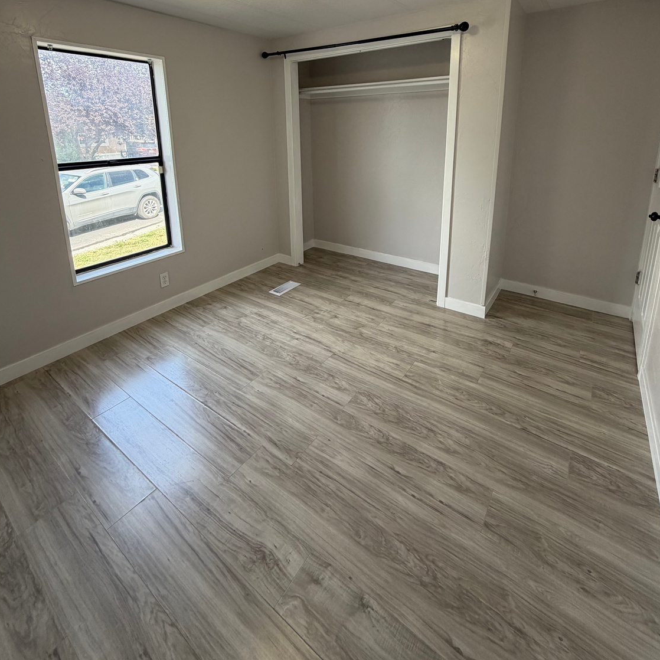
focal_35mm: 17
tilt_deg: -12.1
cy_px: 207
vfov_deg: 80.5
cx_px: 332
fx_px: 367
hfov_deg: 84.0
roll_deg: +0.2
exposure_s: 1/121
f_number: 2.2
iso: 100
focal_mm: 2.22
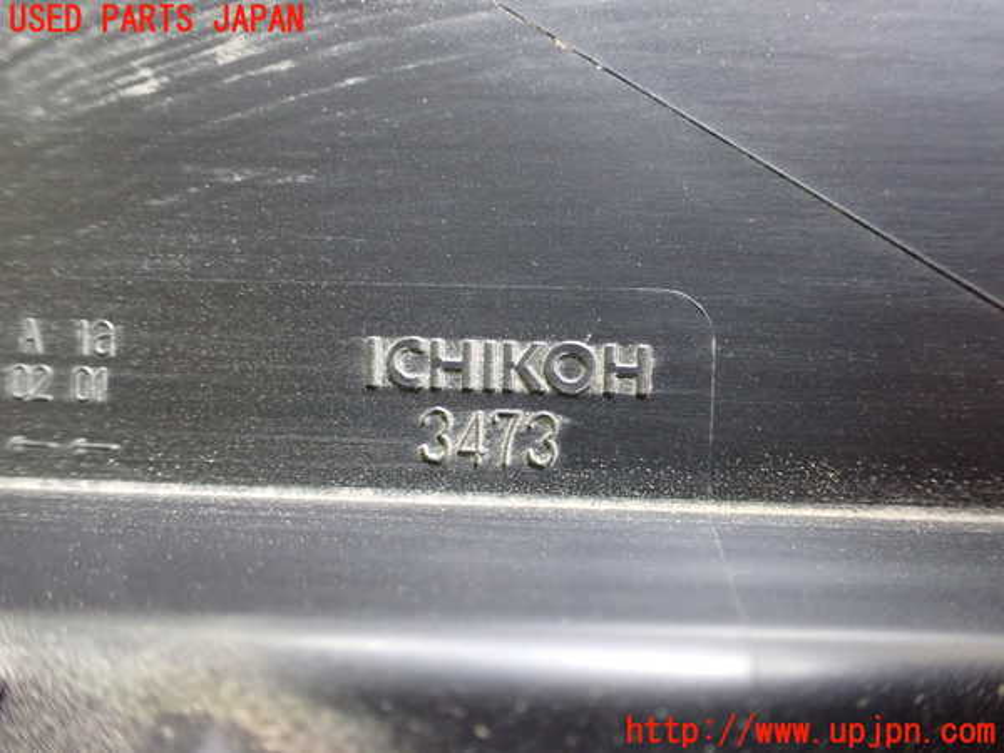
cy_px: 376
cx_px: 502
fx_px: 870
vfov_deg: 46.8
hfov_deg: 60.0
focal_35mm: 30
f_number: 2.3
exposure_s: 1/30
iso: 800
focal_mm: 5.4
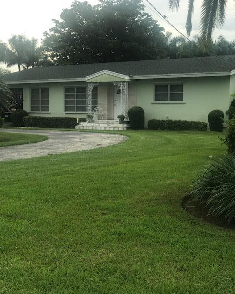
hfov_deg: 25.4
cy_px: 153
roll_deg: -0.5
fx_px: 521
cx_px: 118
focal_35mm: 60
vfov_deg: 31.4
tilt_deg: -4.4
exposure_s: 1/368
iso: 20
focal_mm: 6.6
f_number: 2.8
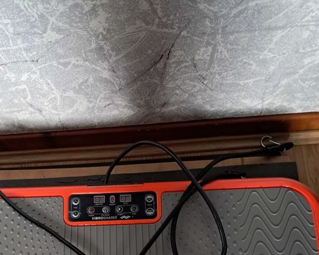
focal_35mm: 49
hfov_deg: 37.8
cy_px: 249
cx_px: 117
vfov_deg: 29.1
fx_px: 463
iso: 500
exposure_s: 1/50
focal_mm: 4
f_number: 1.8
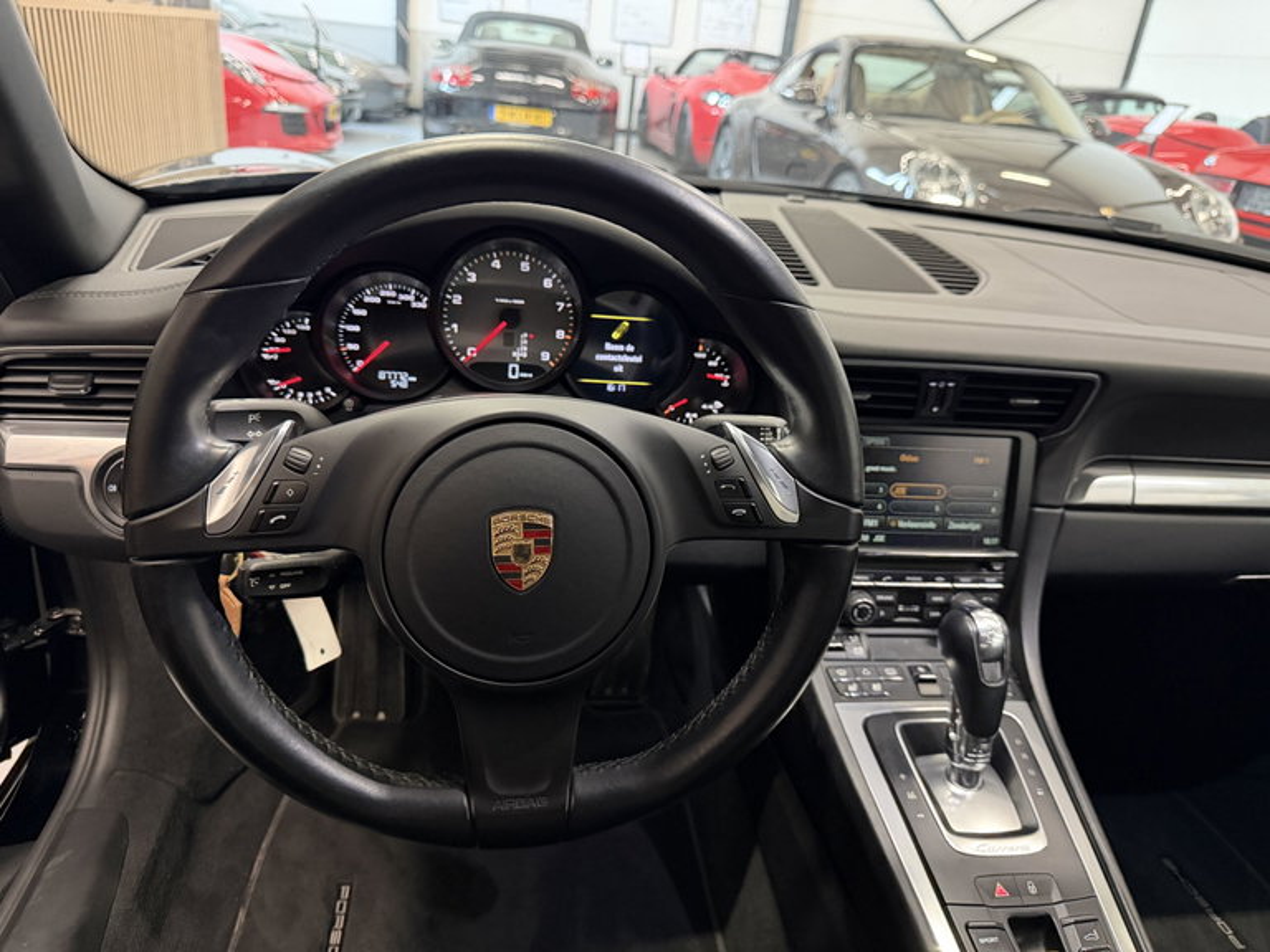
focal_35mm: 24
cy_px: 476
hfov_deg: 71.6
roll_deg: -6.1
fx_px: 881
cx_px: 635
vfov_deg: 56.8
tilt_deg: -25.3
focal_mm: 6.76
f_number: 1.78
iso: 800
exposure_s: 1/33
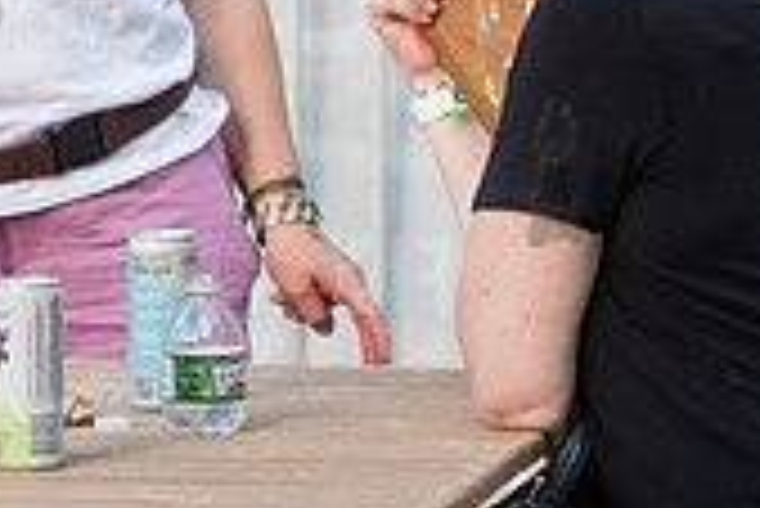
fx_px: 7205
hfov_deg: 6.0
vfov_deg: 4.0
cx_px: -41
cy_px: -141
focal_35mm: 341
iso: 1000
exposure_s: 1/200
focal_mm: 86
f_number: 4
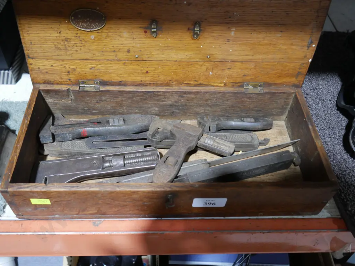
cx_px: 178
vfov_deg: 41.8
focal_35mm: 34
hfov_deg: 53.9
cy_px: 133
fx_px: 349
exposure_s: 1/60
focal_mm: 17
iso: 1000
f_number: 4
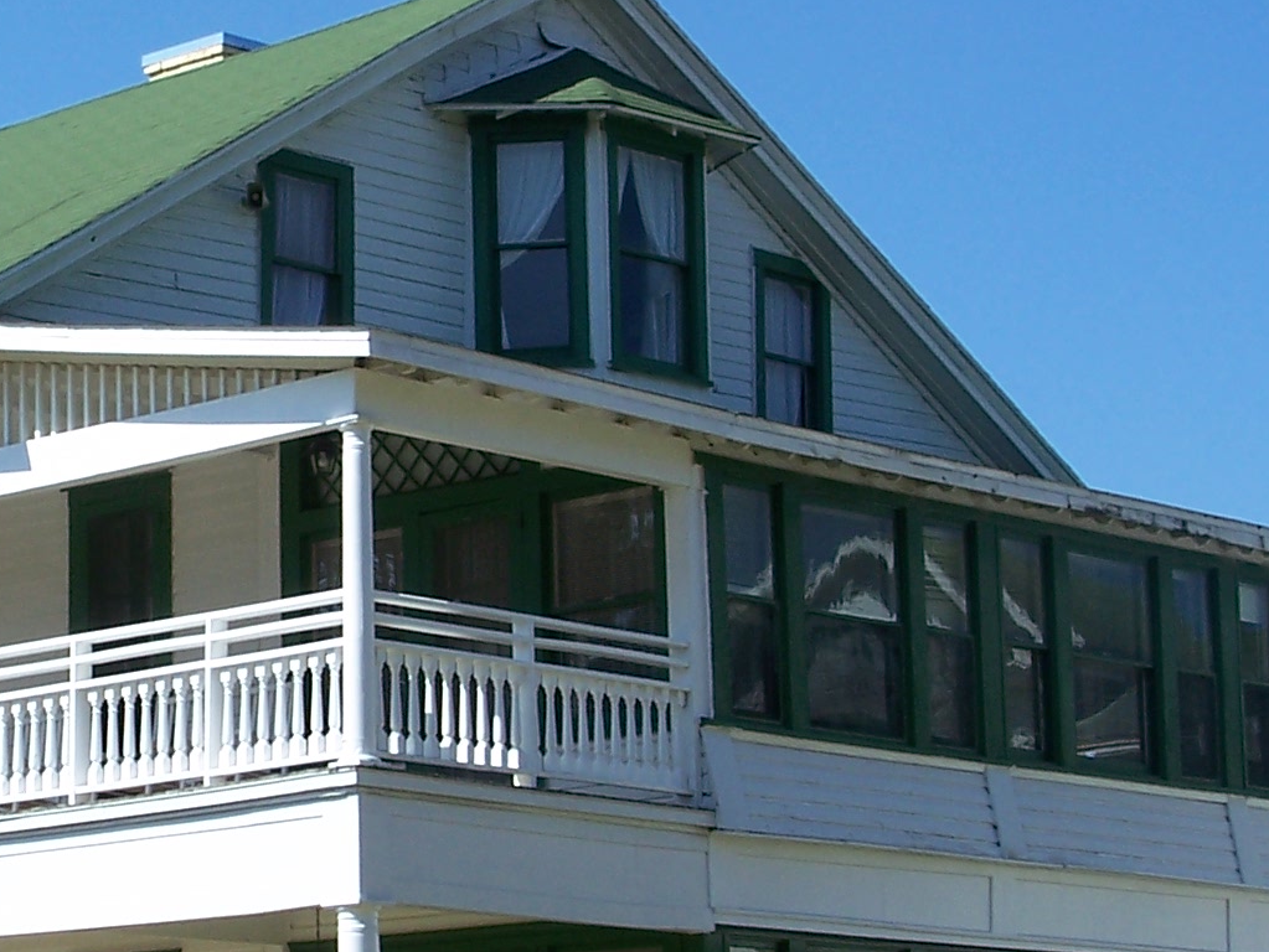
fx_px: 4327
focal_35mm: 118
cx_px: 61
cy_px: 518
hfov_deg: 16.4
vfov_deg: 12.6
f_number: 4
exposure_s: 1/500
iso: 64
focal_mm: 7.8
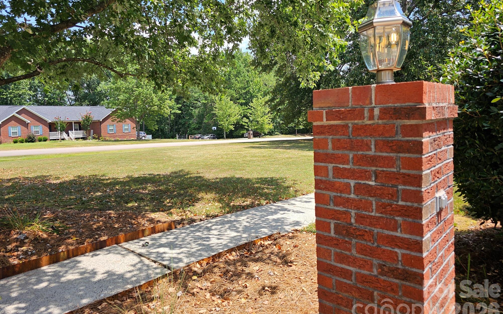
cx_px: 245
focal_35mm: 25
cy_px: 136
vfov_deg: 49.1
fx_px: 343
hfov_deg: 72.5
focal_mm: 6.3
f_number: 1.7
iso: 10
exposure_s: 1/286
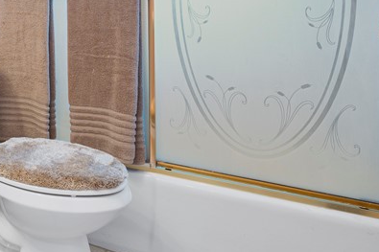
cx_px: -61
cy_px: -10
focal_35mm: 45
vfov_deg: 27.6
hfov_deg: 35.4
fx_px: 477
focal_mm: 16.5
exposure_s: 1/1.67
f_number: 8
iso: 100
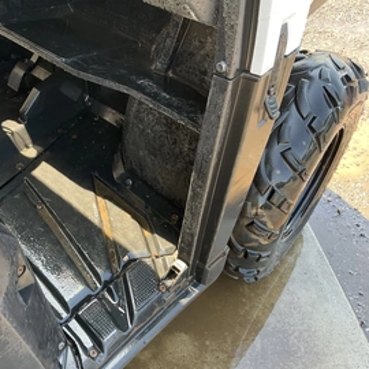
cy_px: 195
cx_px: 107
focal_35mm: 38
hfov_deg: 42.9
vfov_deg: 43.8
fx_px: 458
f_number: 1.8
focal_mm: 3
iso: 50
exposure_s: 1/122
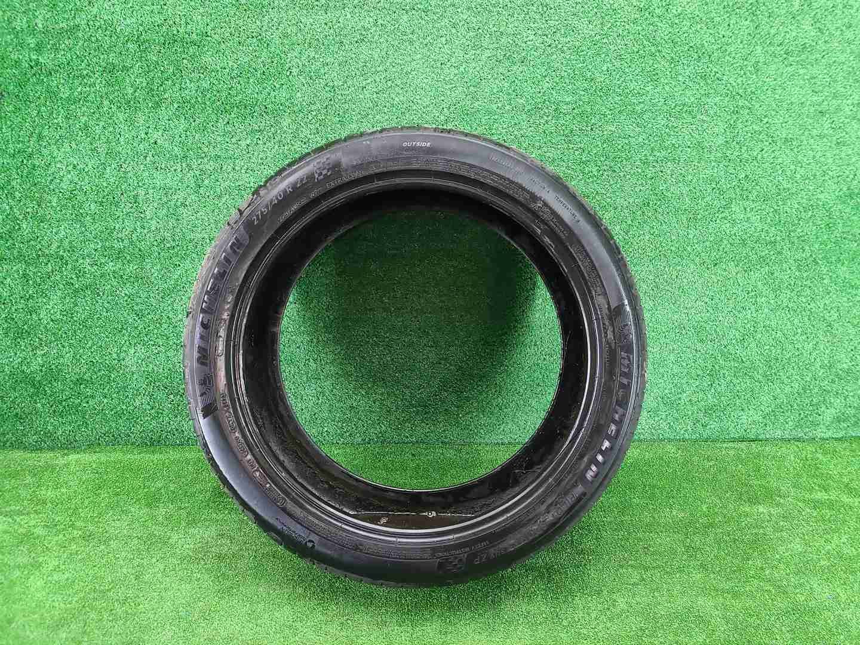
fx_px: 646
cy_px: 322
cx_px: 430
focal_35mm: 26
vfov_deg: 53.1
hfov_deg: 67.3
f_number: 1.8
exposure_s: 1/50
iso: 439
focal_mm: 5.4
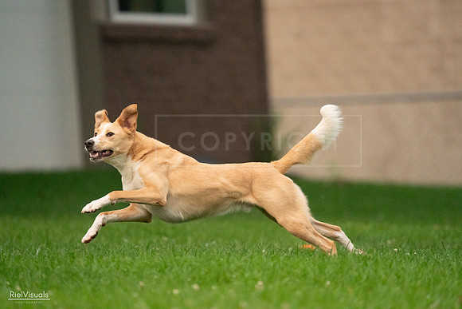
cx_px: 231
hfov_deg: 3.4
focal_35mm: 600
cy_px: 154
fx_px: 7701
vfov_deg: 2.3
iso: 6400
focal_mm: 600
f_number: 6.3
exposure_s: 1/2000
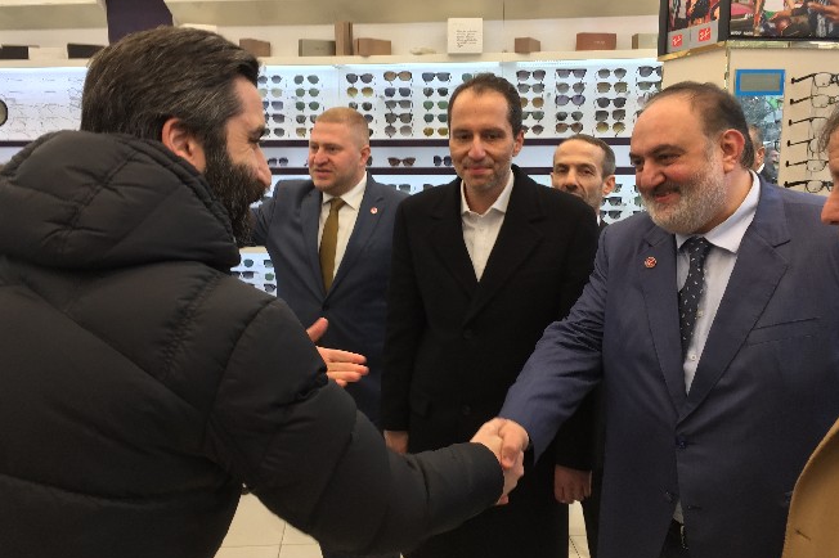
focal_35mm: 31
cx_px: 410
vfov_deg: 42.3
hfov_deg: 60.3
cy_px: 261
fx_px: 722
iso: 32
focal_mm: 4.15
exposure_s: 1/50
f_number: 2.2
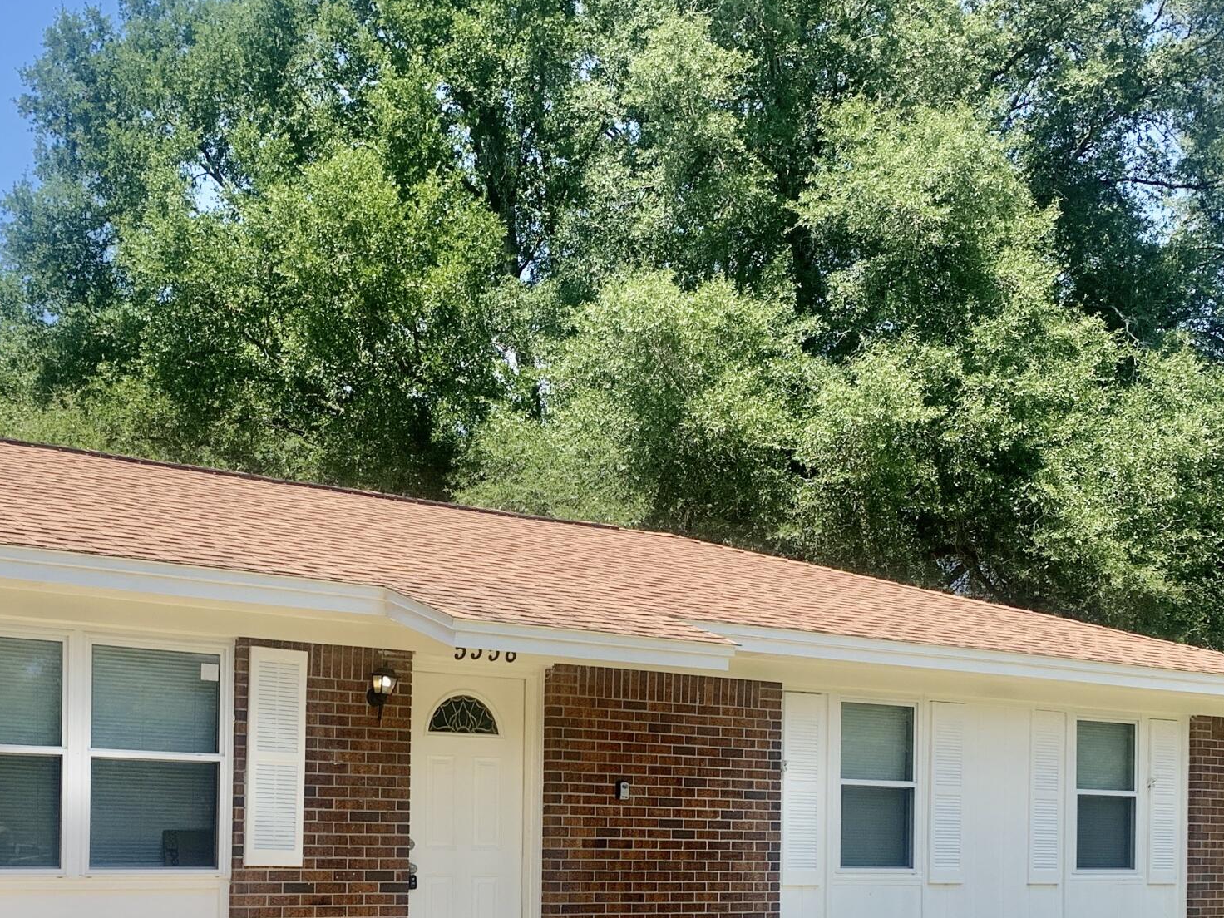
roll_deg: -1.5
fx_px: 1874
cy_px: 796
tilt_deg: +1.5
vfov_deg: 26.7
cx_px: 455
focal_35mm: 53
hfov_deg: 36.0
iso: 25
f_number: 1.8
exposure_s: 1/1088
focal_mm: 4.25
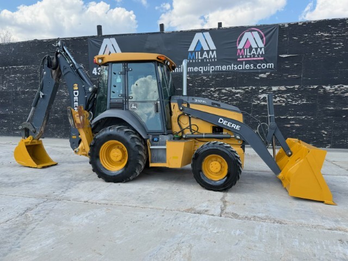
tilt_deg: -3.6
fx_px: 241
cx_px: 174
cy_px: 130
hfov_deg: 71.6
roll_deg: +2.6
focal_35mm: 24
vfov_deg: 56.8
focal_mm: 6.76
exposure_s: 1/2110
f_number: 1.78
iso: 100
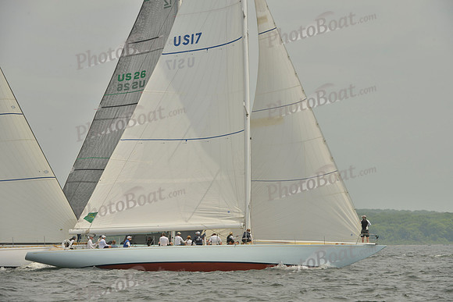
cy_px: 151
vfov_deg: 6.2
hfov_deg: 9.4
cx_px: 226
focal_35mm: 220
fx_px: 2769
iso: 280
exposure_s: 1/800
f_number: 11
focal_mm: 220
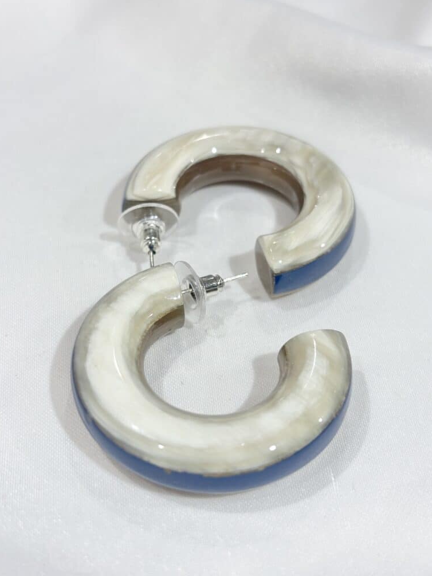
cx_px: 217
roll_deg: +4.7
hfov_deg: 27.5
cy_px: 292
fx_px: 882
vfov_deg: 36.2
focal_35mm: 53
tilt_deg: -39.1
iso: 32
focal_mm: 5.96
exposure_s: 1/202
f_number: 1.6
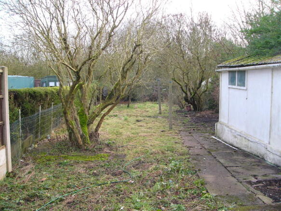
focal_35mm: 36
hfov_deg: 51.4
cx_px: 140
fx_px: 292
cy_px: 106
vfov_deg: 39.6
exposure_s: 1/60
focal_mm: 6
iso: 75
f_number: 2.8
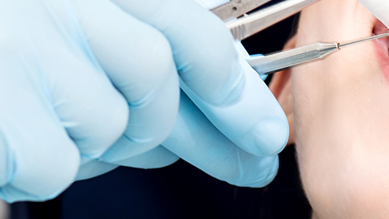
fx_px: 2630
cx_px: 151
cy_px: -98
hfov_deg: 8.5
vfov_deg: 4.7
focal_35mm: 255
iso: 100
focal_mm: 50
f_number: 5.6
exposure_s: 1/60
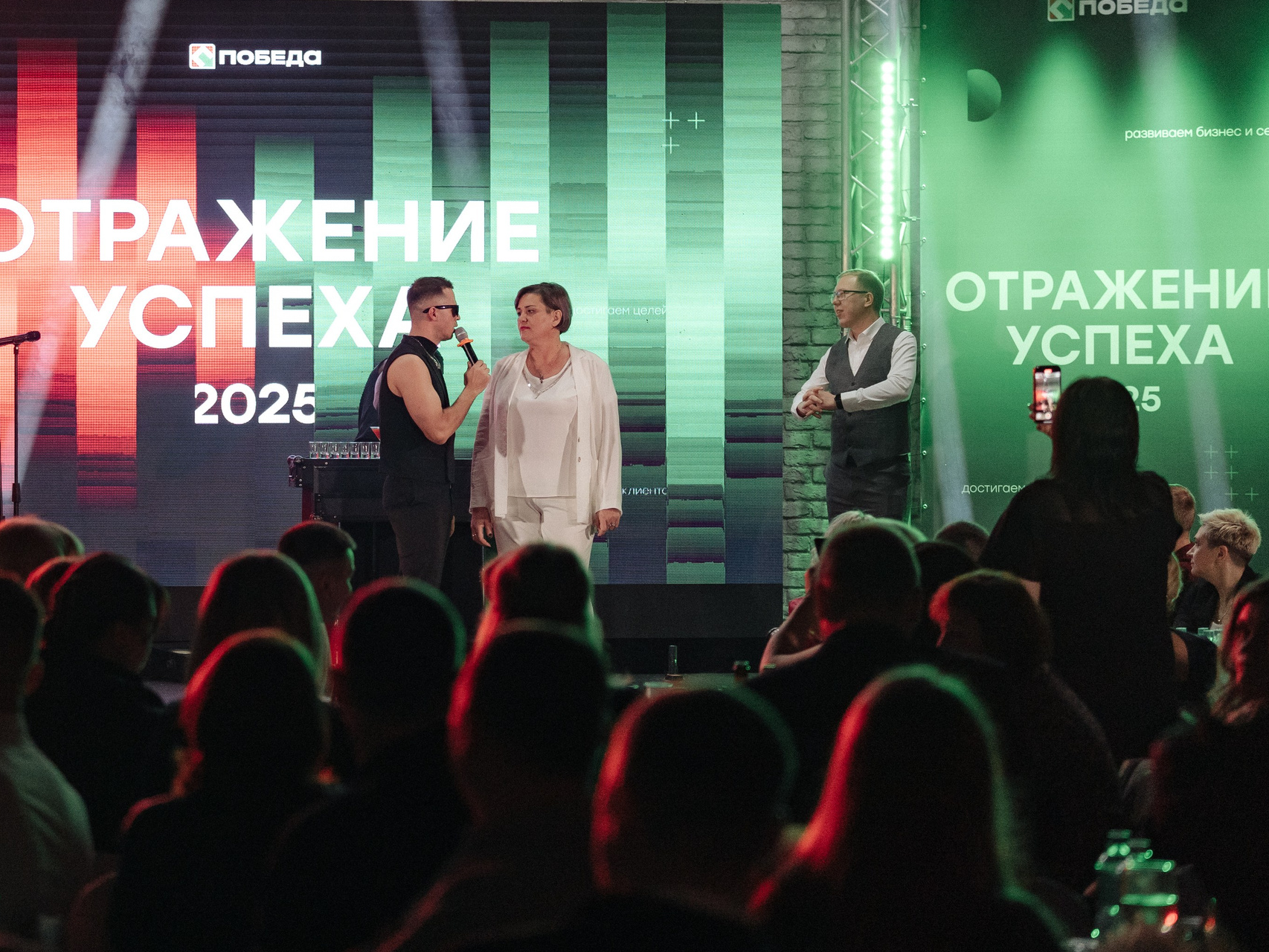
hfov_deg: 19.3
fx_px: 3703
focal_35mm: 101
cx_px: 350
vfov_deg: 14.6
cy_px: 344
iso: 2500
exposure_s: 1/320
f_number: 2.8
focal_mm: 70
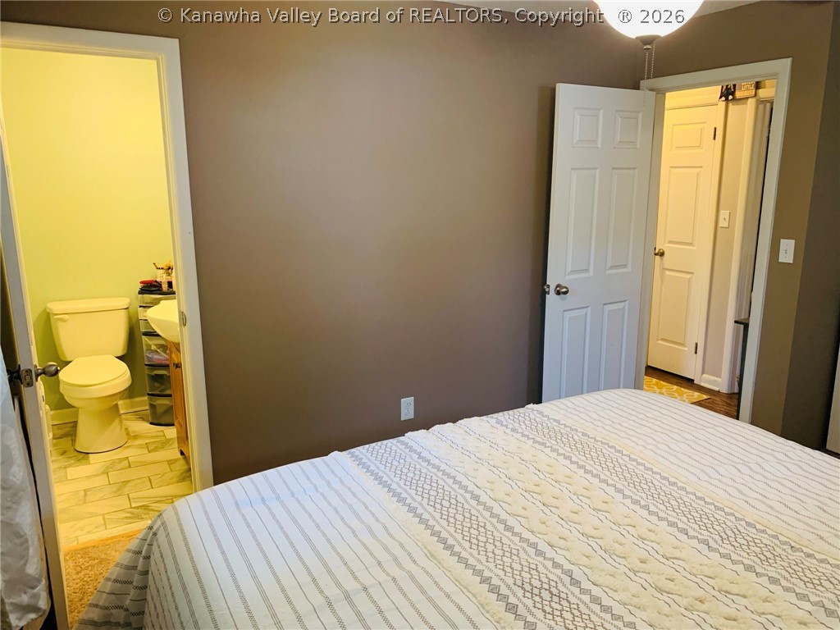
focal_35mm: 26
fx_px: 631
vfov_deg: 53.1
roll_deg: +1.5
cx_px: 420
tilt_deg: -12.2
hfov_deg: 67.3
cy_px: 315
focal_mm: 4.25
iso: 320
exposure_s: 1/60
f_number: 1.8
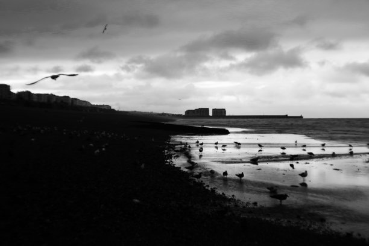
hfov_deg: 28.1
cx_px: 184
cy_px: 123
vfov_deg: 18.9
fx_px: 738
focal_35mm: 72
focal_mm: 48
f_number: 5
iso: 100
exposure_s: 1/500
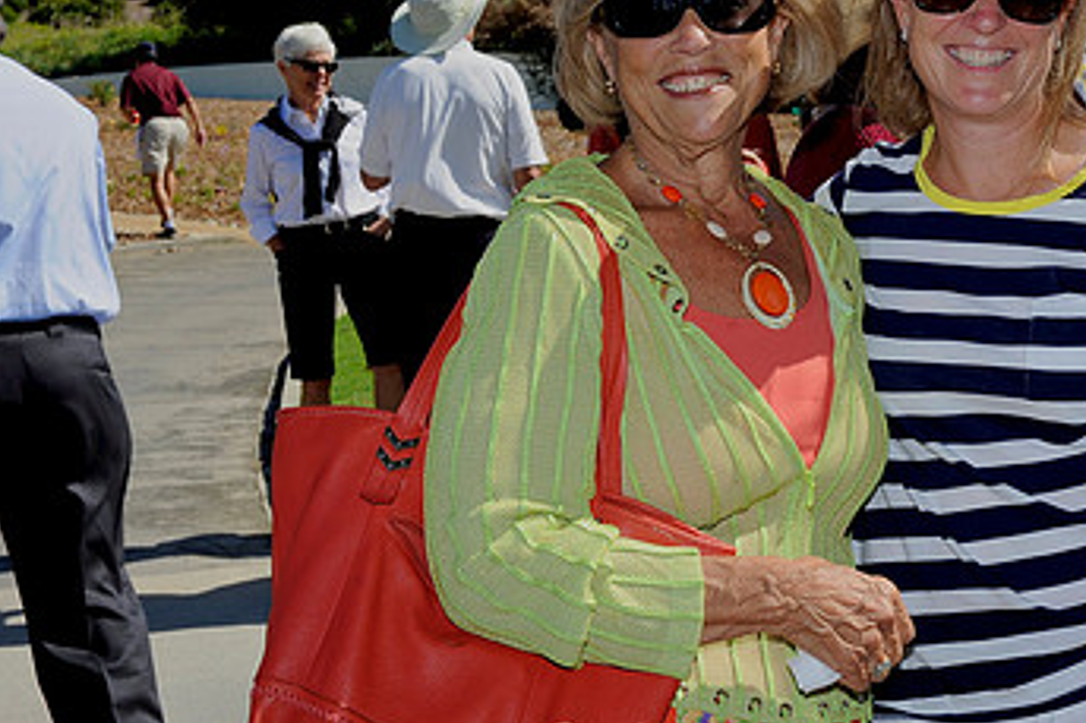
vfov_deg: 16.7
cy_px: 180
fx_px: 2442
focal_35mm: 81
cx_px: 786
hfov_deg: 24.8
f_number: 11
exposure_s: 1/250
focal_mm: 48
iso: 200
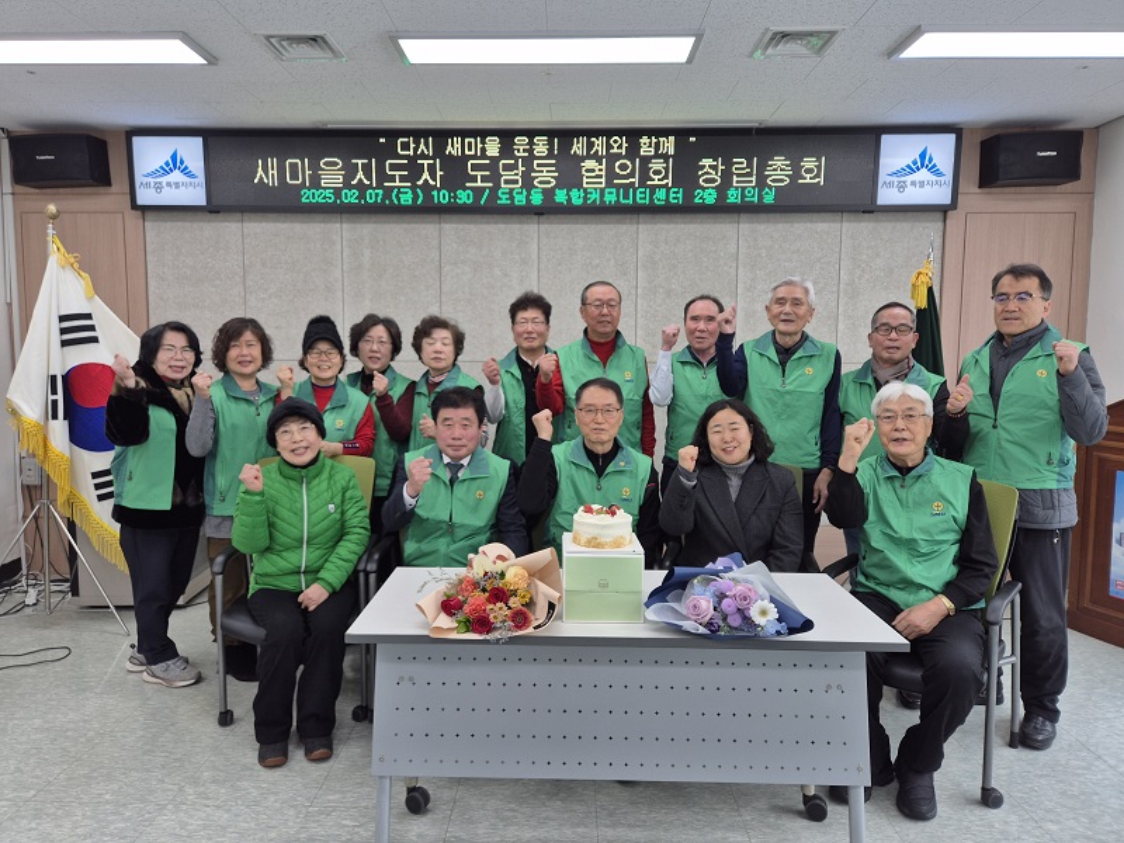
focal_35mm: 23
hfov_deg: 73.9
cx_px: 562
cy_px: 422
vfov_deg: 58.9
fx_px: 747
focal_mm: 5.4
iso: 32
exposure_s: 1/120
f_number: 1.8
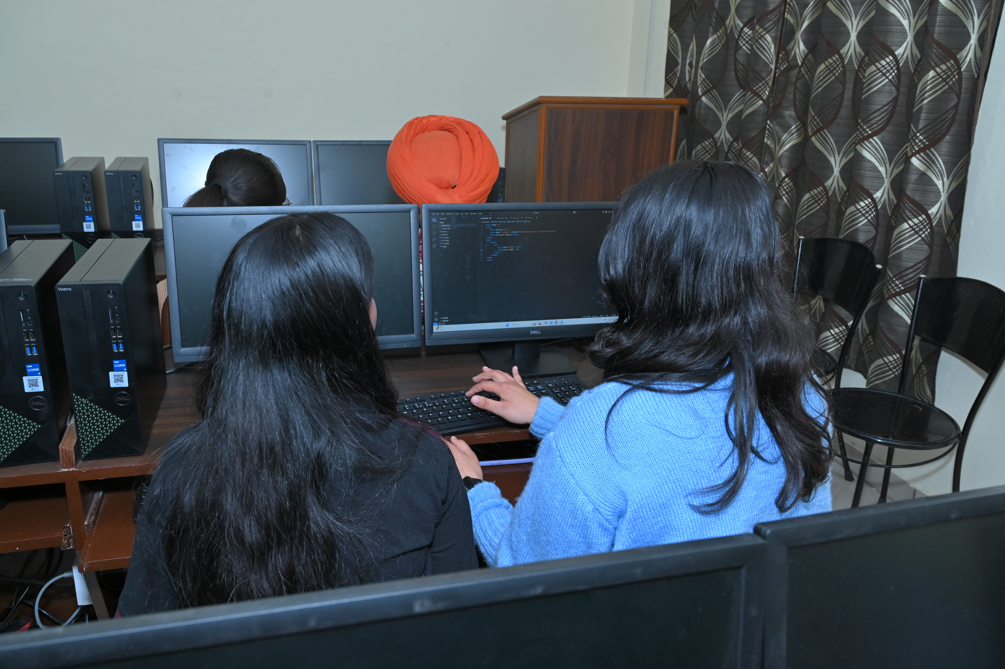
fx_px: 823
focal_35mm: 30
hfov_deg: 62.8
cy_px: 334
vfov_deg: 44.2
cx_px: 502
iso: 800
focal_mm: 29.5
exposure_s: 1/125
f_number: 8
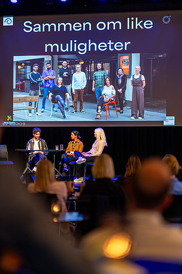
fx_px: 645
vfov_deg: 23.9
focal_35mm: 85
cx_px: 91
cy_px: 137
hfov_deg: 16.1
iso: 160
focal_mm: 85
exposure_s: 1/200
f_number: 1.4
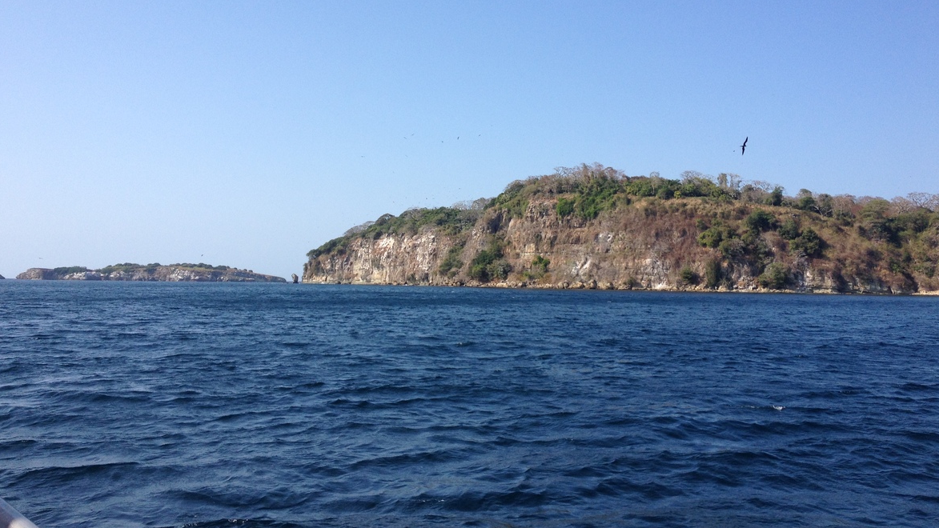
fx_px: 971
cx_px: 476
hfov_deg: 51.6
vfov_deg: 30.3
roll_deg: -2.7
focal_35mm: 39
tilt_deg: +4.7
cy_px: 189
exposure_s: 1/1727
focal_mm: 4.28
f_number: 2.4
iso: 50
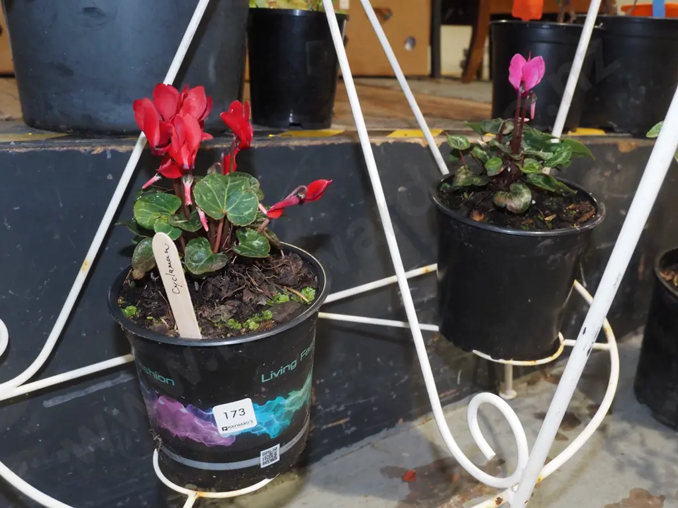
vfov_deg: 37.7
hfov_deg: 49.0
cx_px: 339
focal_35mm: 38
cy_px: 254
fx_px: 744
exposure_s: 1/60
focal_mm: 19
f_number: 5.6
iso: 1600
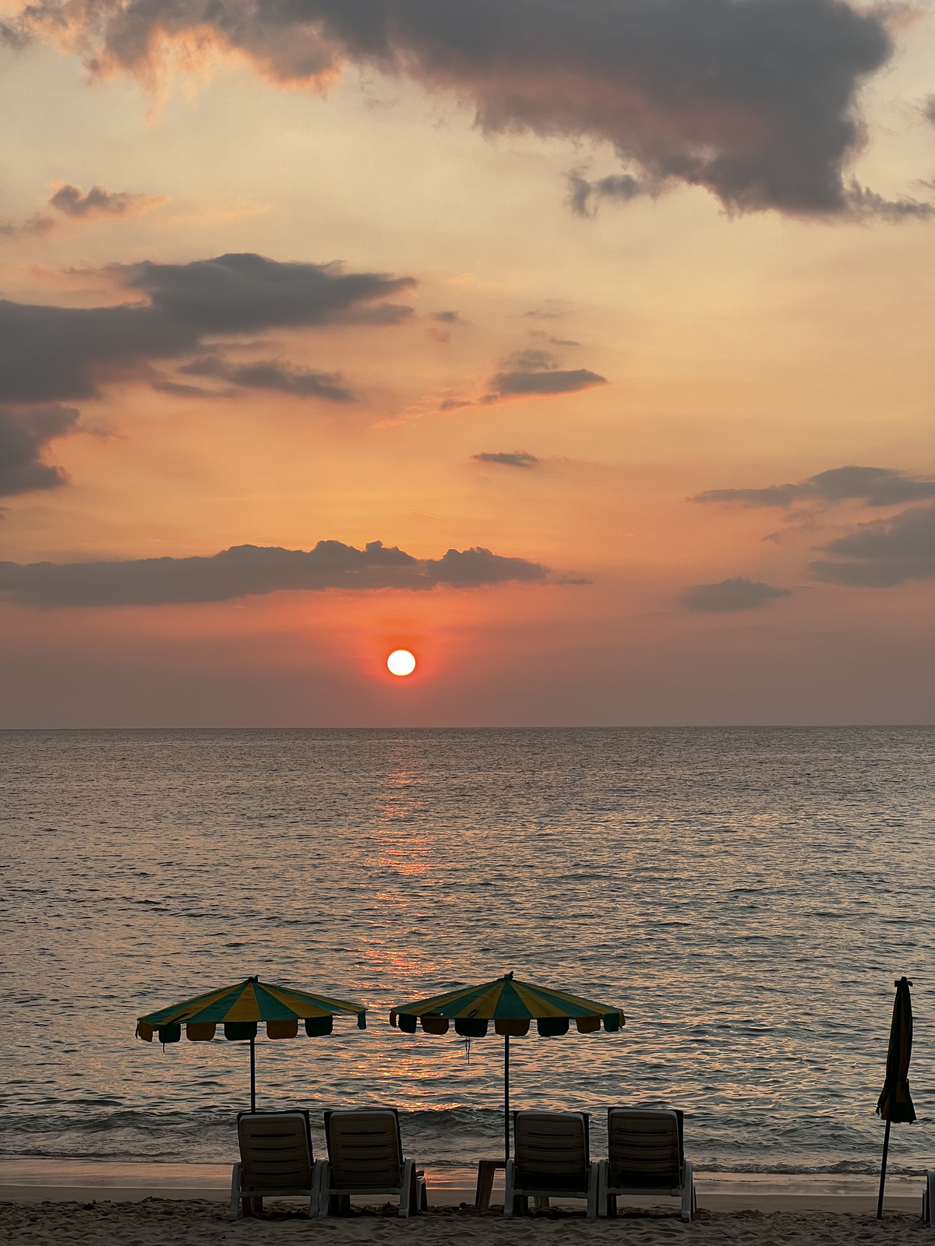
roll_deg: -0.2
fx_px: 2773
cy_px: 623
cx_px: 468
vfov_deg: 25.3
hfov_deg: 19.1
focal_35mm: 77
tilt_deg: +3.1
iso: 32
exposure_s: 1/209
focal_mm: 9
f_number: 2.8
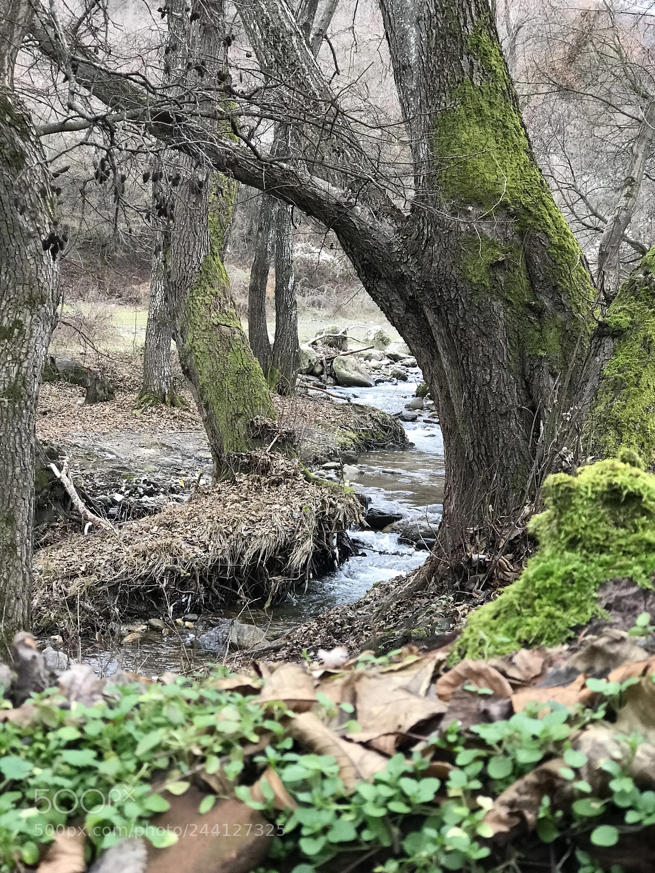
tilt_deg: -4.2
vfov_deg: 33.8
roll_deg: -2.7
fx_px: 1438
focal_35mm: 57
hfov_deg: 25.7
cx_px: 328
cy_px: 436
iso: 64
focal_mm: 6.6
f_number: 2.8
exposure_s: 1/50
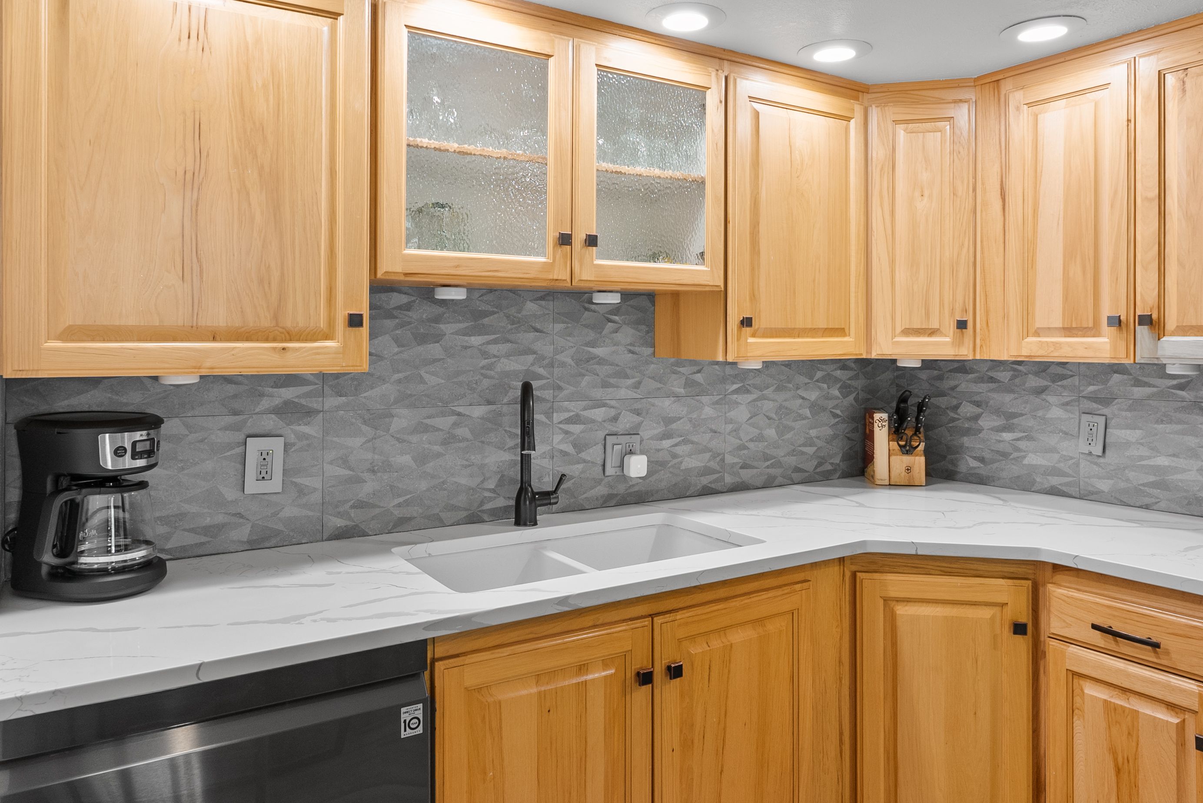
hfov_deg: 73.7
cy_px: 402
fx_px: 802
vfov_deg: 53.2
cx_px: 602
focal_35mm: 24
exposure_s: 1/8
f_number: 8
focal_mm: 16
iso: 500
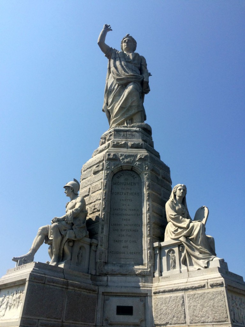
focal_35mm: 29
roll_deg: +0.5
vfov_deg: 61.7
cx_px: 122
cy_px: 164
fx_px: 274
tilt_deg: +33.3
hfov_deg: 48.2
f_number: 2.2
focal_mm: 4.15
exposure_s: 1/2564
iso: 32
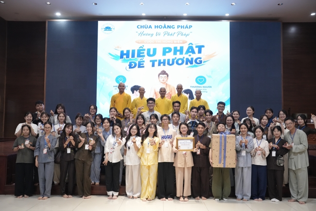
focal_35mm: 37
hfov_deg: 51.9
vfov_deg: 35.9
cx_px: 158
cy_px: 106
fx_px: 325
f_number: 4
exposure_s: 1/200
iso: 5000
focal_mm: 37
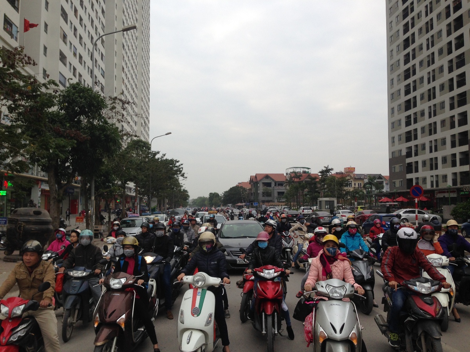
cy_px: 176
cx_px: 235
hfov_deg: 55.4
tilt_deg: +2.9
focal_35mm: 33
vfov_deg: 42.9
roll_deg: +1.4
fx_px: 448
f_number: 2.4
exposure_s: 1/284
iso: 50
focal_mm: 4.12
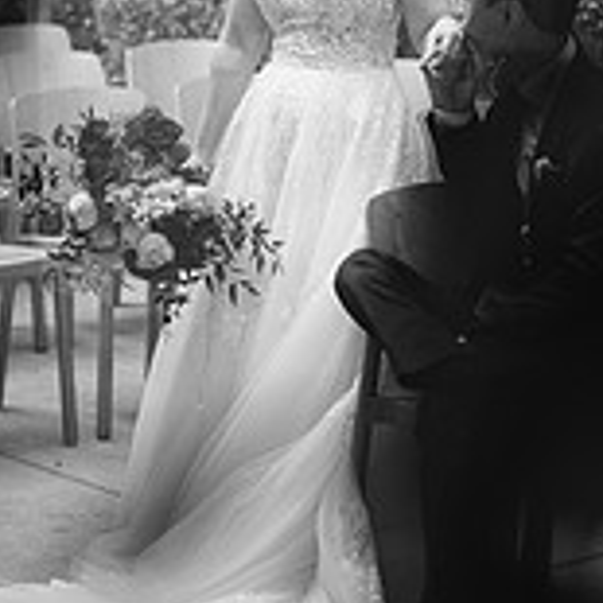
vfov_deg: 13.9
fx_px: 2424
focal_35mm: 123
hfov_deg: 14.2
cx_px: 346
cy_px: -27
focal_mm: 50
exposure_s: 1/125
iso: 80
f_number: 1.8
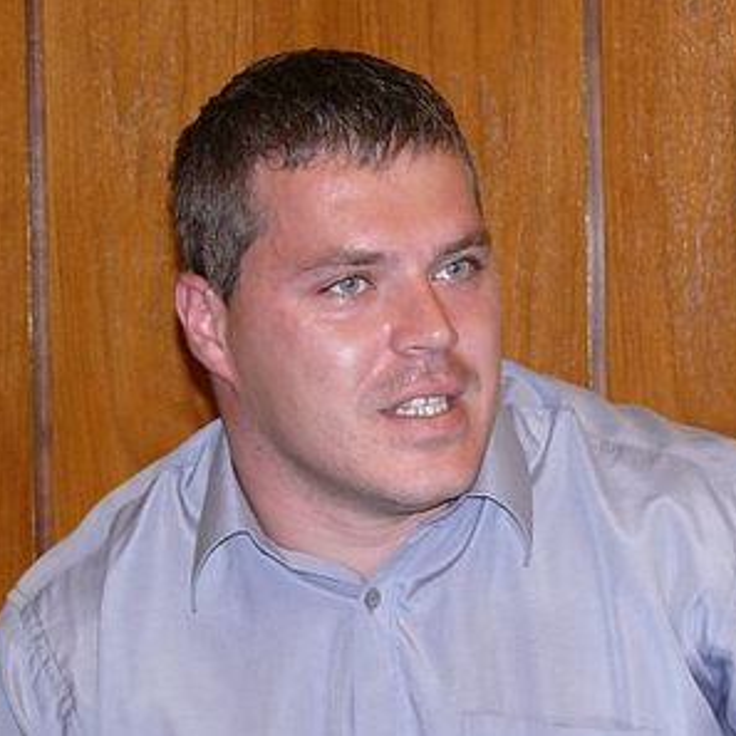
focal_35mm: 206
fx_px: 4955
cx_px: 396
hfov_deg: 8.5
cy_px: 367
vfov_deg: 8.5
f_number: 3.2
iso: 160
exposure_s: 1/30
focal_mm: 20.5
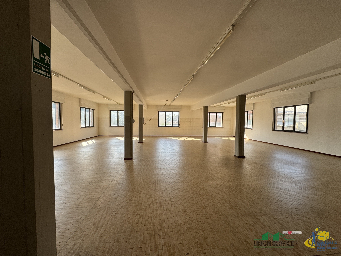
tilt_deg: -3.7
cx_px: 170
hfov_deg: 102.1
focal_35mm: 14
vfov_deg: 85.7
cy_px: 128
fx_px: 138
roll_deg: -0.6
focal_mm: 2.22
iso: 50
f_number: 2.2
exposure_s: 1/99
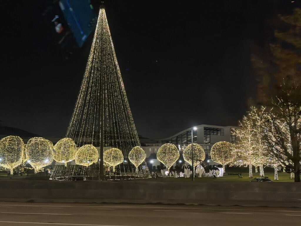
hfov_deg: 39.7
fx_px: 417
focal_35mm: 48
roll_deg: +1.3
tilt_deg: +6.9
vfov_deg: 30.3
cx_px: 150
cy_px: 113
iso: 400
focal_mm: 6.76
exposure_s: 1/40
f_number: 1.78
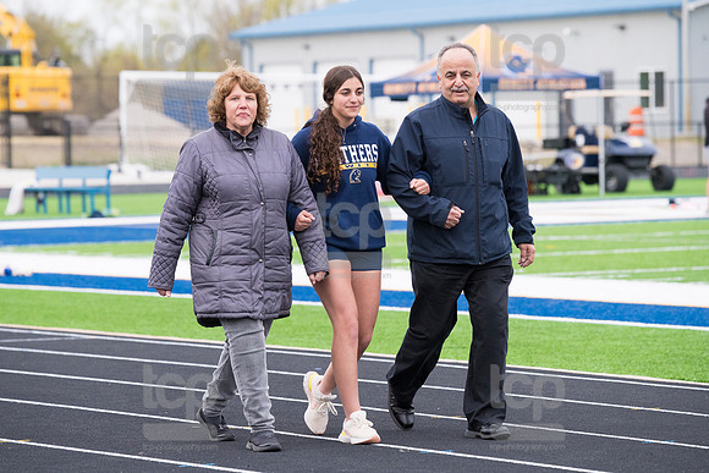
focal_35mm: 216
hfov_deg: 9.5
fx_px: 4260
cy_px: 224
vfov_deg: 6.4
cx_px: 337
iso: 1250
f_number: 5
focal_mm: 190
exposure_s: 1/2000
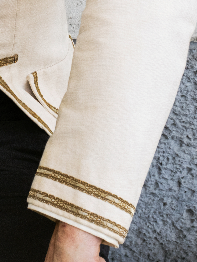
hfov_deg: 8.4
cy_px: -132
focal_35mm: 173
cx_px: -69
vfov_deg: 11.0
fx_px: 1313
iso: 400
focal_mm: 29.2
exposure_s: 1/320
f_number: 5.6
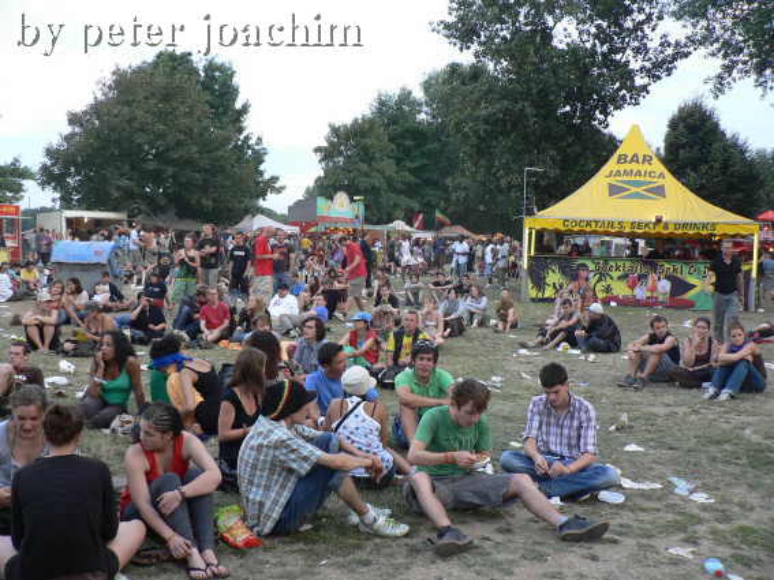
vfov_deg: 40.7
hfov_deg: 52.6
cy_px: 290
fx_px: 782
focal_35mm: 35
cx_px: 387
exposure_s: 1/30
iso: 100
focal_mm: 6
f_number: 2.8
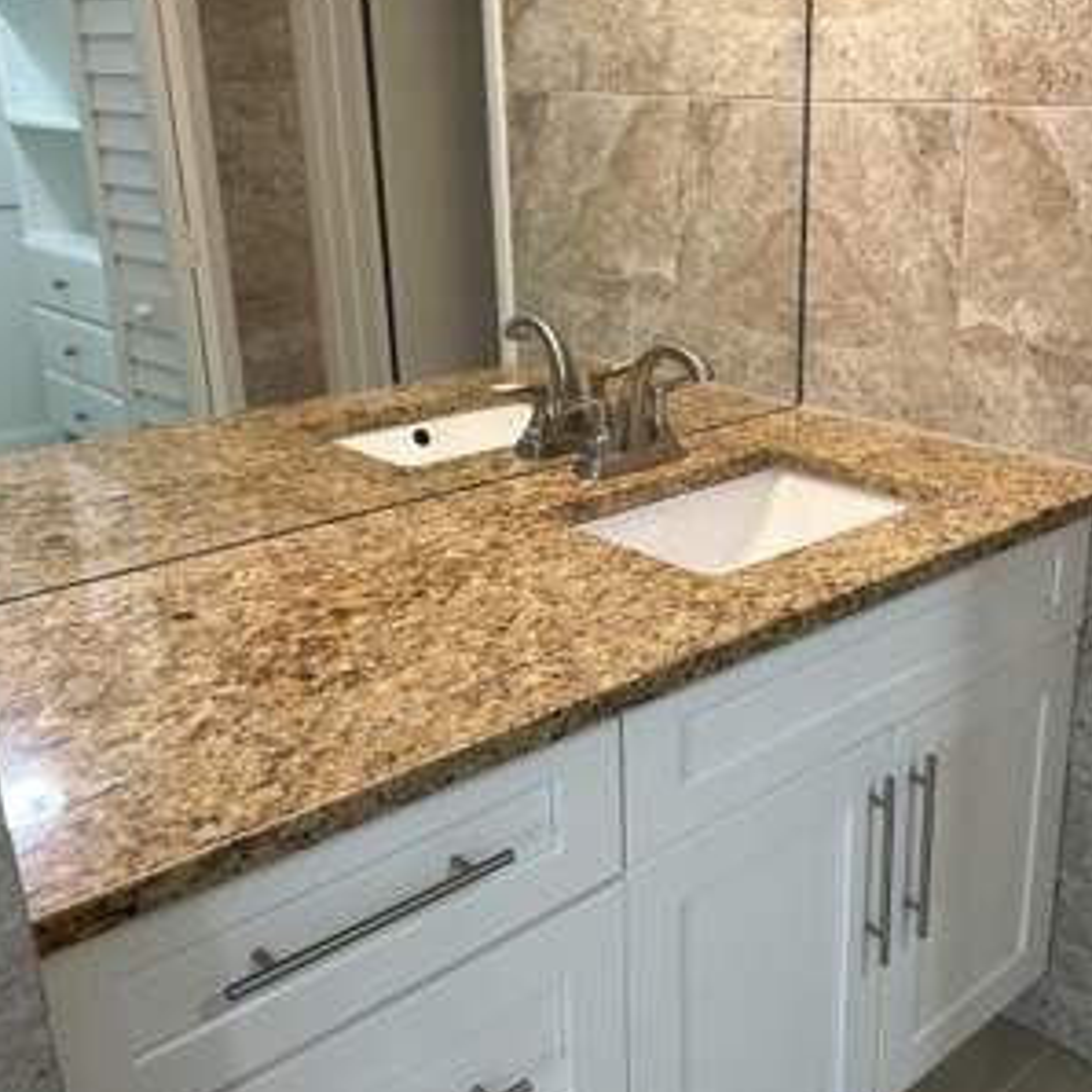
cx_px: 715
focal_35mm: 37
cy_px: 573
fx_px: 1321
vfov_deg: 44.9
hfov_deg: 44.4
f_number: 1.5
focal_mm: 5.7
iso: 125
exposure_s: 1/60
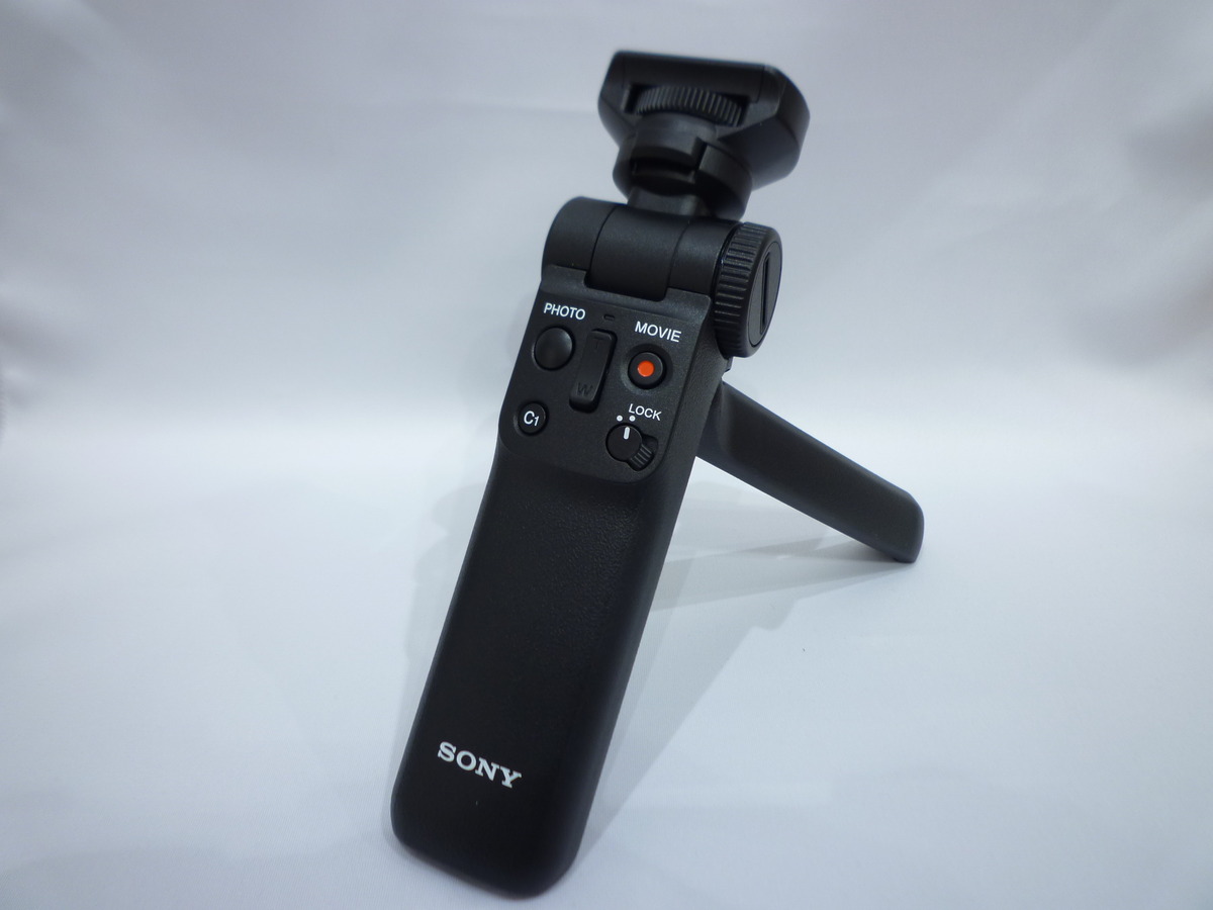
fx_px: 876
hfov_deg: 69.4
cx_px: 606
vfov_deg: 54.9
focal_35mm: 25
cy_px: 455
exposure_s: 1/40
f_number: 2.8
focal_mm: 4.4
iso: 80
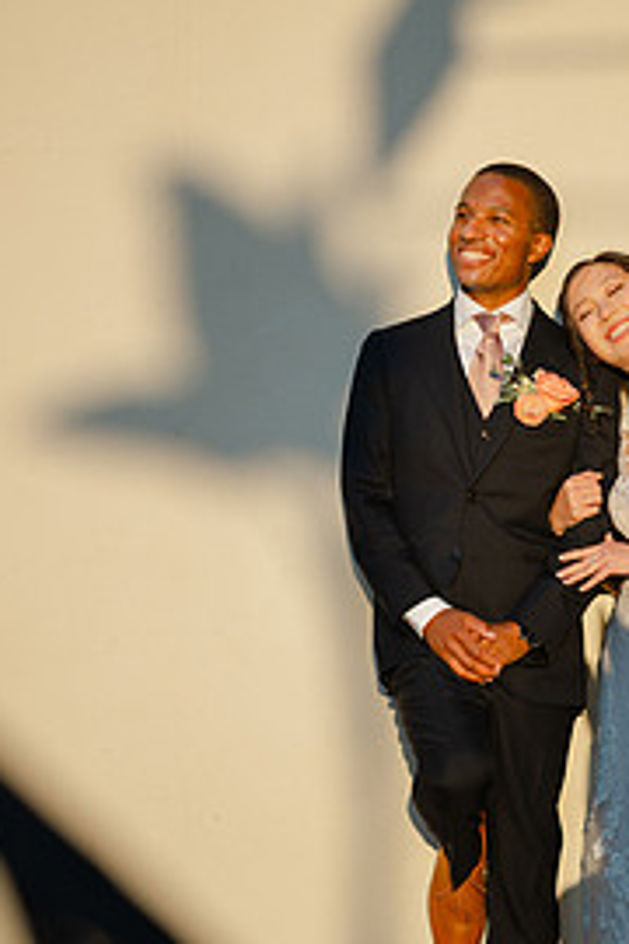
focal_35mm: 175
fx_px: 4586
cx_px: 503
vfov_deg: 11.7
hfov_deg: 7.8
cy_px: 500
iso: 64
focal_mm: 105
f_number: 1.4
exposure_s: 1/1600
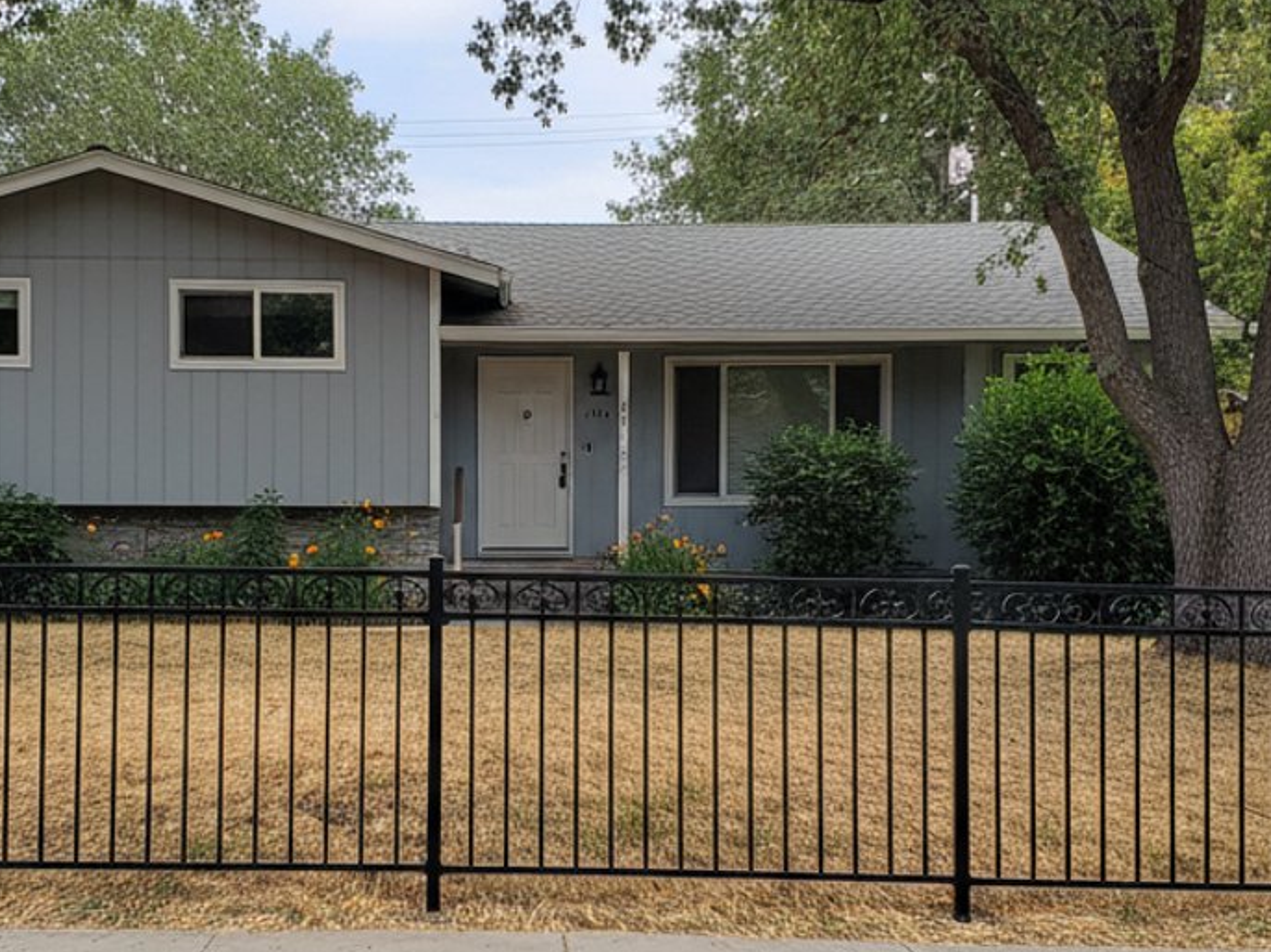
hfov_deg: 44.7
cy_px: 496
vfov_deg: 34.3
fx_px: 1542
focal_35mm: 42
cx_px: 548
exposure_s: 1/272
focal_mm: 6.8
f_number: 1.68
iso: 1137
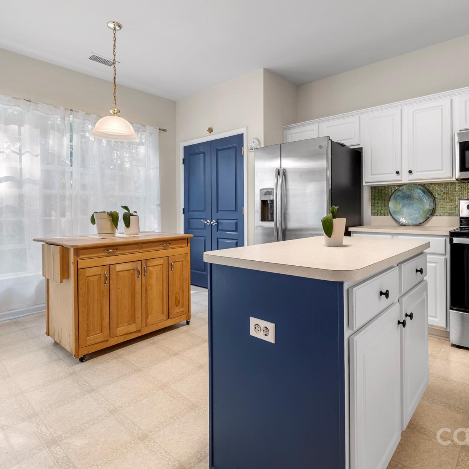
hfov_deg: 74.6
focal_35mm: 20
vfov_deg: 74.6
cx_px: 260
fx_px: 307
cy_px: 207
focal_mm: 14
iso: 200
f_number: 9
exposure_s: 1/1.25
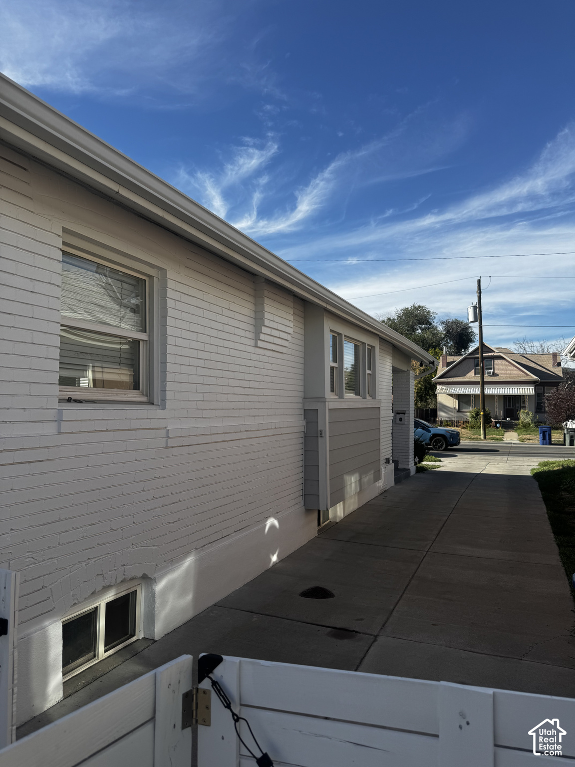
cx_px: 288
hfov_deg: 56.8
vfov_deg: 71.6
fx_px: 532
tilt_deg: +2.1
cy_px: 384
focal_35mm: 24
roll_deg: -0.8
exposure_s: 1/3247
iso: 80
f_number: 1.78
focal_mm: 6.76
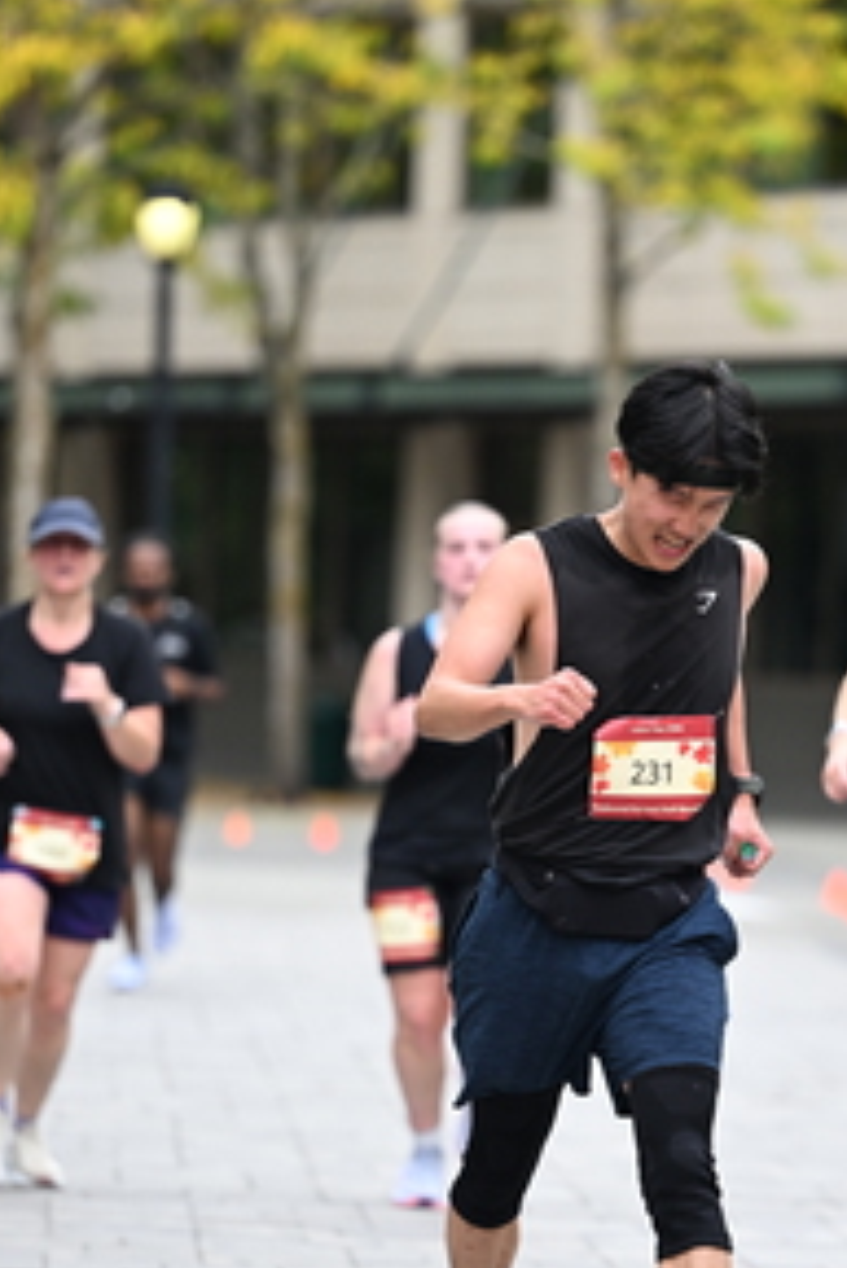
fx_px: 10398
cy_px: 794
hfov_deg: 4.7
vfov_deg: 7.0
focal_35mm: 295
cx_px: 687
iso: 640
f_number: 2.8
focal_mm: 155
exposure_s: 1/2000
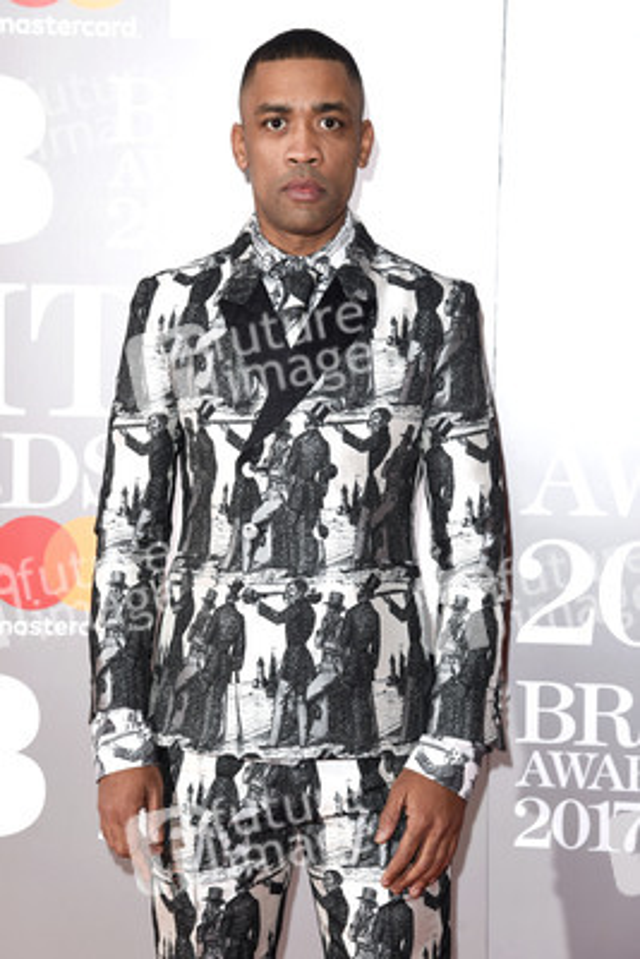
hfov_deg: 13.7
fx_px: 2664
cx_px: 320
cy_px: 480
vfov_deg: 20.4
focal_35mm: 100
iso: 400
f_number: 5.6
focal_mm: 100
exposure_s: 1/250
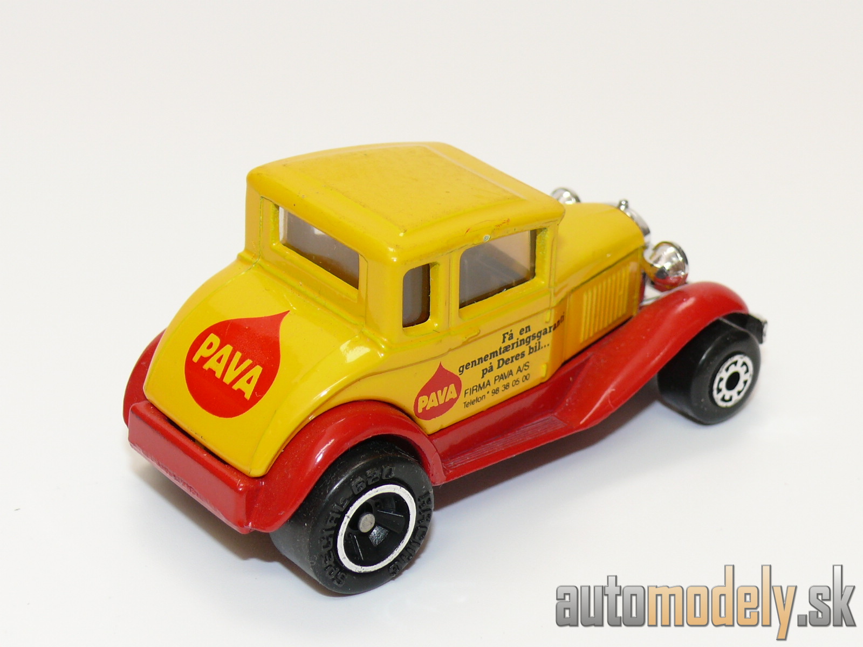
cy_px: 324
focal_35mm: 89
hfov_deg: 22.0
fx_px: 2219
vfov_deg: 16.6
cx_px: 432
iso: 100
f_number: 4
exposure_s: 1/30
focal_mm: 12.5
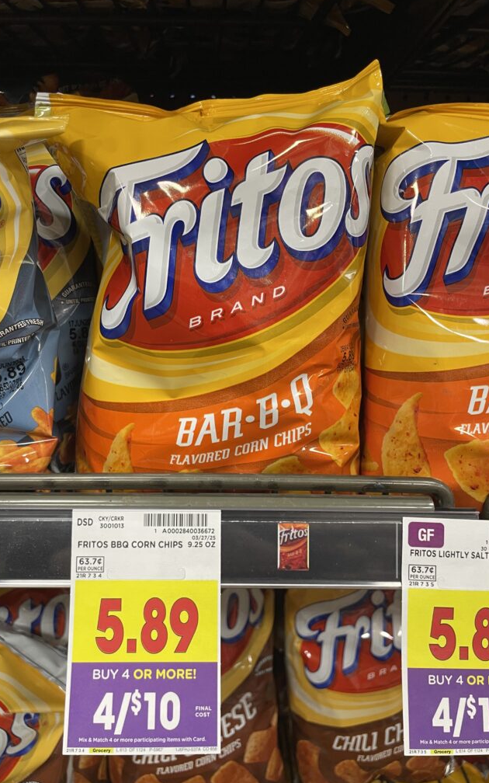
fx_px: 597
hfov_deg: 44.4
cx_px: 212
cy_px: 387
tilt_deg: -21.6
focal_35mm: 28
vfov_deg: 66.5
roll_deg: -0.3
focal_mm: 4.2
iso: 100
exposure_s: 1/60
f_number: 1.6
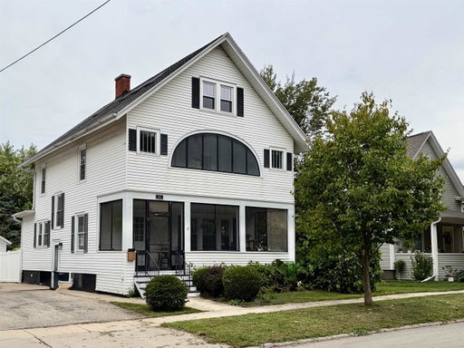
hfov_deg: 67.3
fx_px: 349
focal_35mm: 26
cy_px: 174
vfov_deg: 53.1
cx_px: 232
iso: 50
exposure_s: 1/1706
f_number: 1.6
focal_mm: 5.96
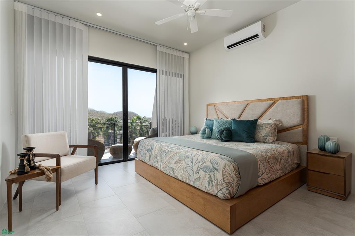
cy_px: 118
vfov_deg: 71.7
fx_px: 164
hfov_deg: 94.7
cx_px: 178
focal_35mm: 17
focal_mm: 16.6
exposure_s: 1/250
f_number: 10
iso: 400
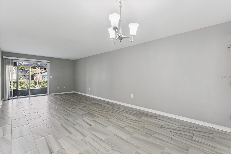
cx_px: 116
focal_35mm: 16
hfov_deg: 97.5
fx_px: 101
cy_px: 77
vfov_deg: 74.4
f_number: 10
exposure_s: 1/30
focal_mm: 15.8
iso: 800
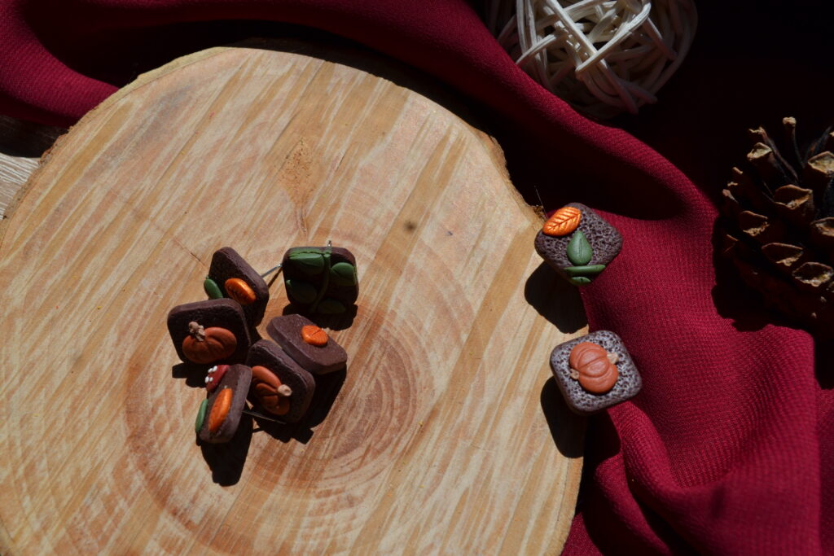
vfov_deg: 36.9
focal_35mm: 36
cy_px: 278
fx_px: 834
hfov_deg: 53.1
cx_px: 417
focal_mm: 24
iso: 100
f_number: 8
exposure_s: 1/250
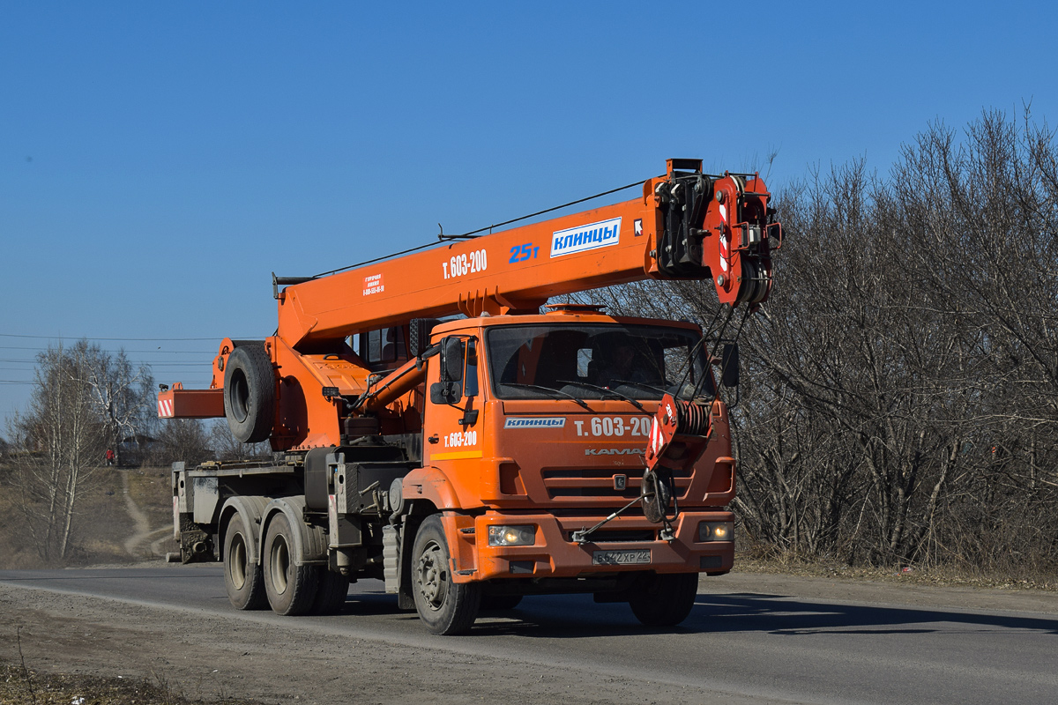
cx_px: 529
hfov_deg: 28.1
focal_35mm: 72
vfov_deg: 18.9
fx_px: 2116
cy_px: 352
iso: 100
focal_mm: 48
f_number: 7.1
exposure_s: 1/800
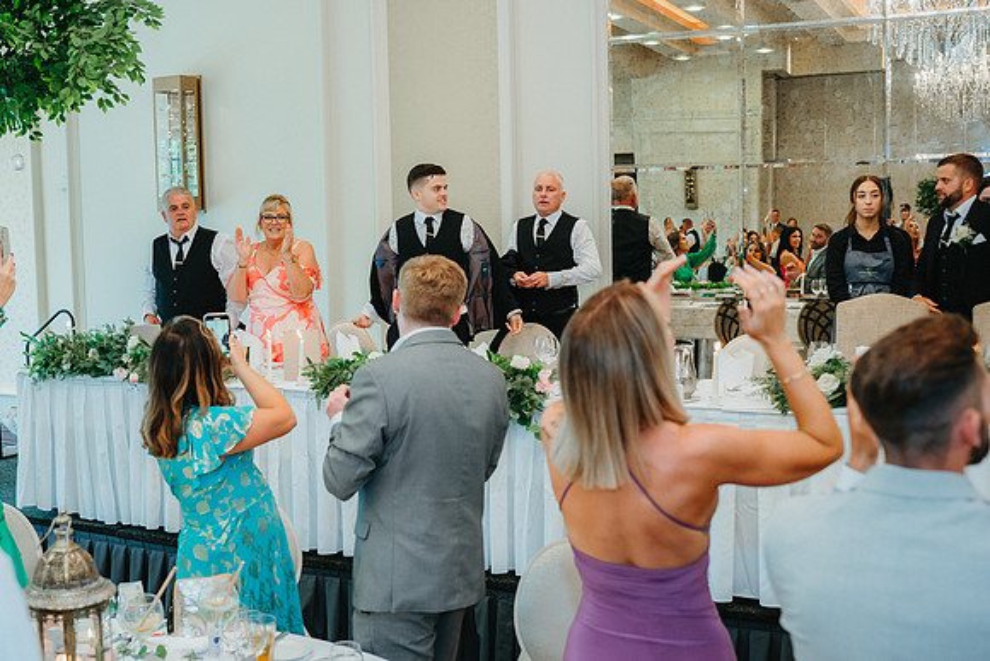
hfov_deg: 45.2
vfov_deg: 31.2
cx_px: 383
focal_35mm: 43
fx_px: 1181
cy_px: 330
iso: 1600
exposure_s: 1/125
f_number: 2.8
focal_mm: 35
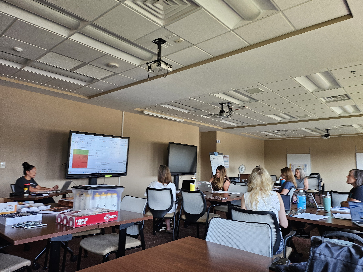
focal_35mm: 24
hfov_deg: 71.6
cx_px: 182
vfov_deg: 56.8
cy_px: 136
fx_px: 252
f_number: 1.8
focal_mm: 5
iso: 64
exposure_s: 1/60
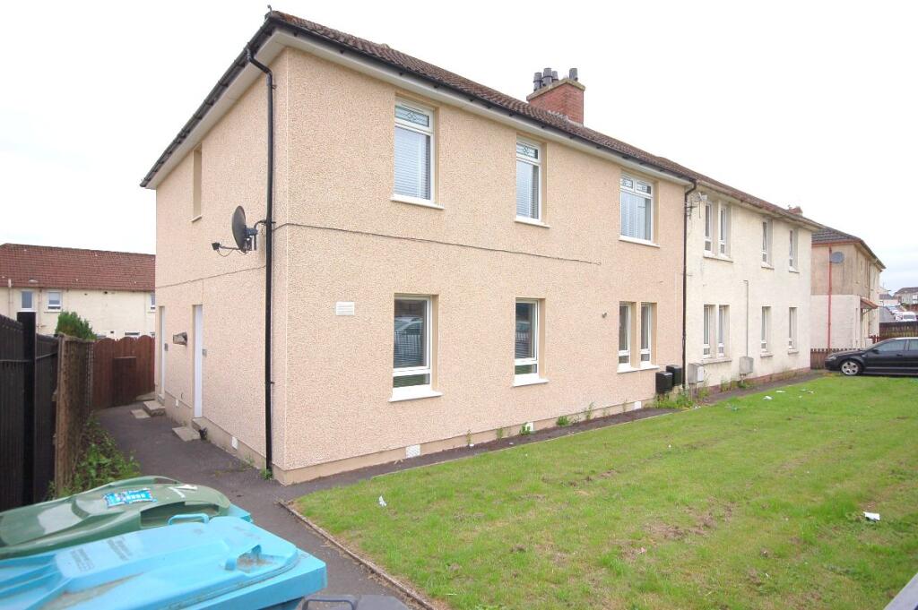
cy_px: 305
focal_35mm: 20
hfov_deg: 85.5
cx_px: 459
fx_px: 497
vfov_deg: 63.1
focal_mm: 13
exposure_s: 1/200
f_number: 7.1
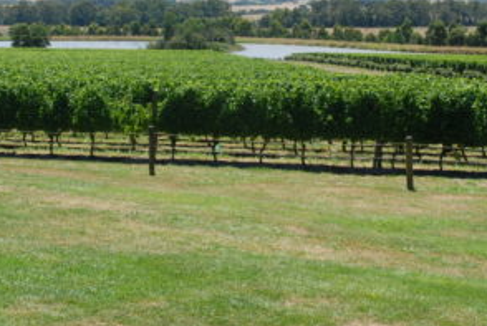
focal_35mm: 69
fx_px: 933
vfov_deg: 19.7
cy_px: 90
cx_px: 219
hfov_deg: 29.2
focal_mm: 27
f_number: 16
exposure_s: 1/40
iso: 100
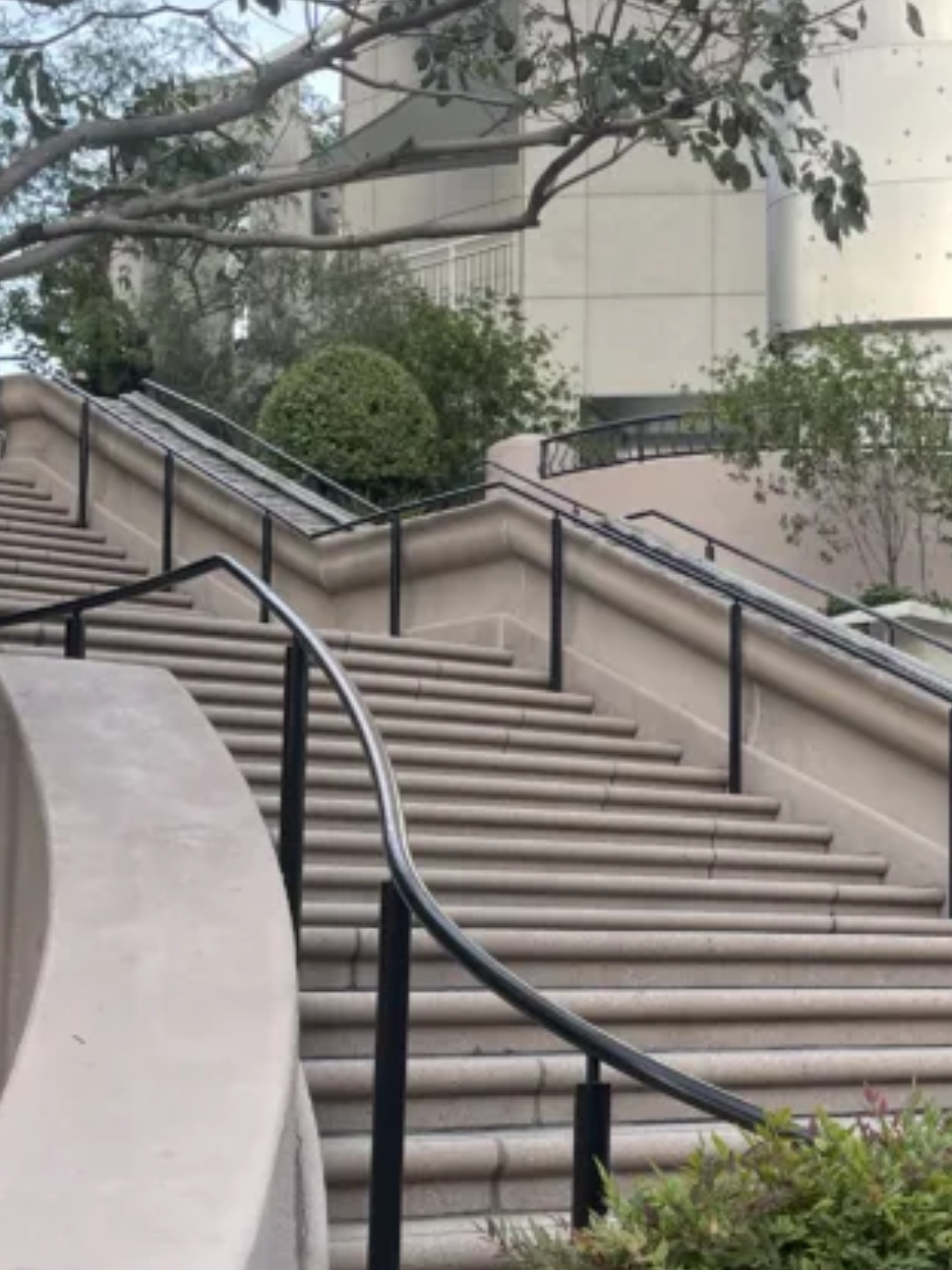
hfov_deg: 21.5
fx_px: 2347
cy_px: 788
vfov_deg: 30.2
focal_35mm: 64
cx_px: 1108
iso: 32
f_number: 1.6
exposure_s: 1/145
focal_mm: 4.2
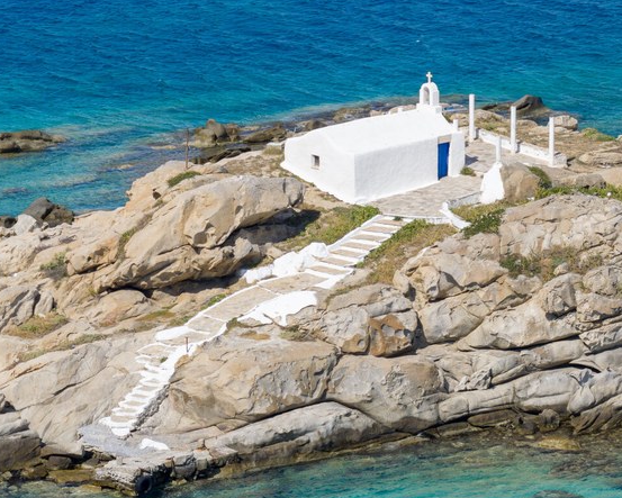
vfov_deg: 4.8
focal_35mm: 326
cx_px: 172
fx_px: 6004
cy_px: 286
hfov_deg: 5.9
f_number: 2.8
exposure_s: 1/200
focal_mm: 40
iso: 160
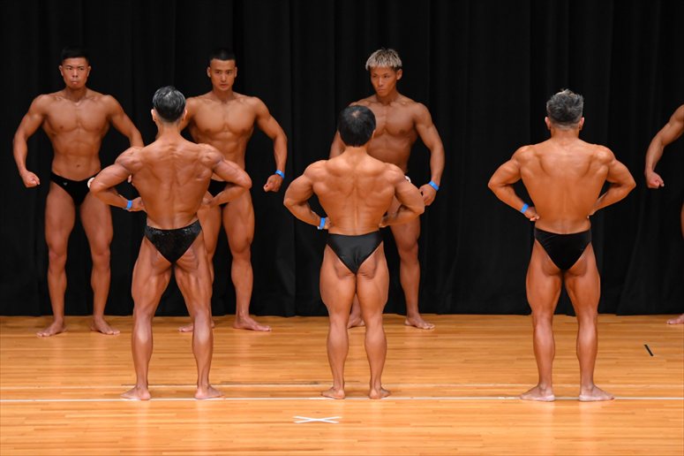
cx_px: 342
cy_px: 228
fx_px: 4273
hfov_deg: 9.2
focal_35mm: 225
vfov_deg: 6.1
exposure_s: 1/400
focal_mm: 150
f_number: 5.6
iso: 4000
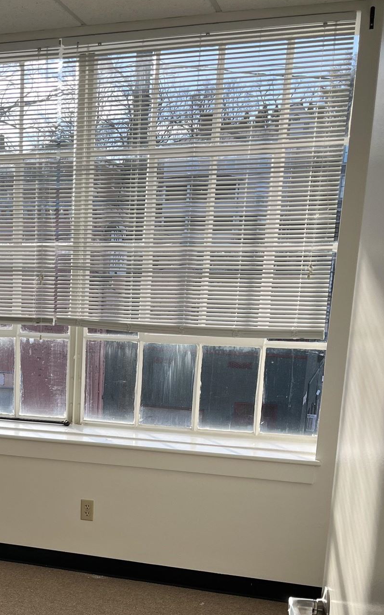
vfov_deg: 38.8
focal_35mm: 50
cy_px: 490
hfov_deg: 24.7
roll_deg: +1.4
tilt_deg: -13.8
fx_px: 837
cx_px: 7
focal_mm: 5.1
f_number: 1.6
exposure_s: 1/898
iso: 50
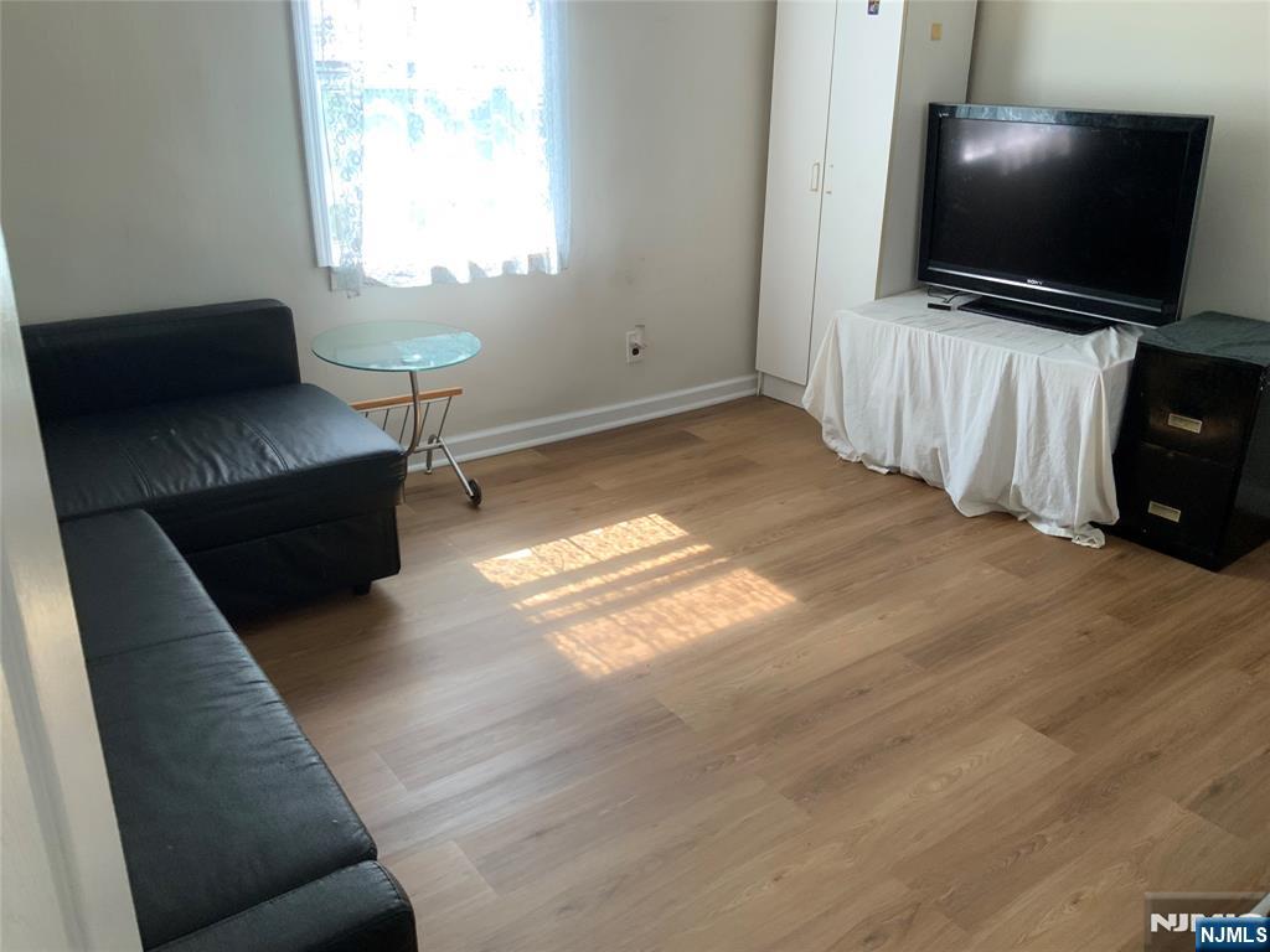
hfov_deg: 61.7
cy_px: 476
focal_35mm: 29
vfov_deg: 48.2
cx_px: 635
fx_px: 1064
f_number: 1.8
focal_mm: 3
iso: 64
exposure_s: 1/95
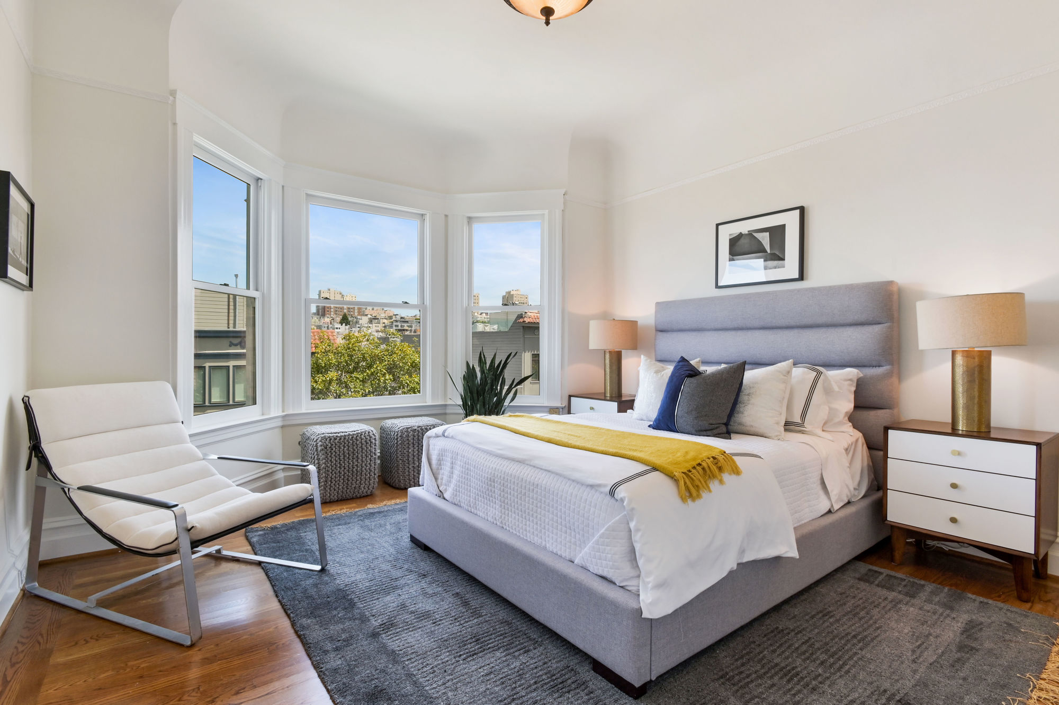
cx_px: 530
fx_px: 500
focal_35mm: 17
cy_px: 352
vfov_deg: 70.4
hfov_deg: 93.3
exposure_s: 1/40
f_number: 11
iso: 400
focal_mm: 17
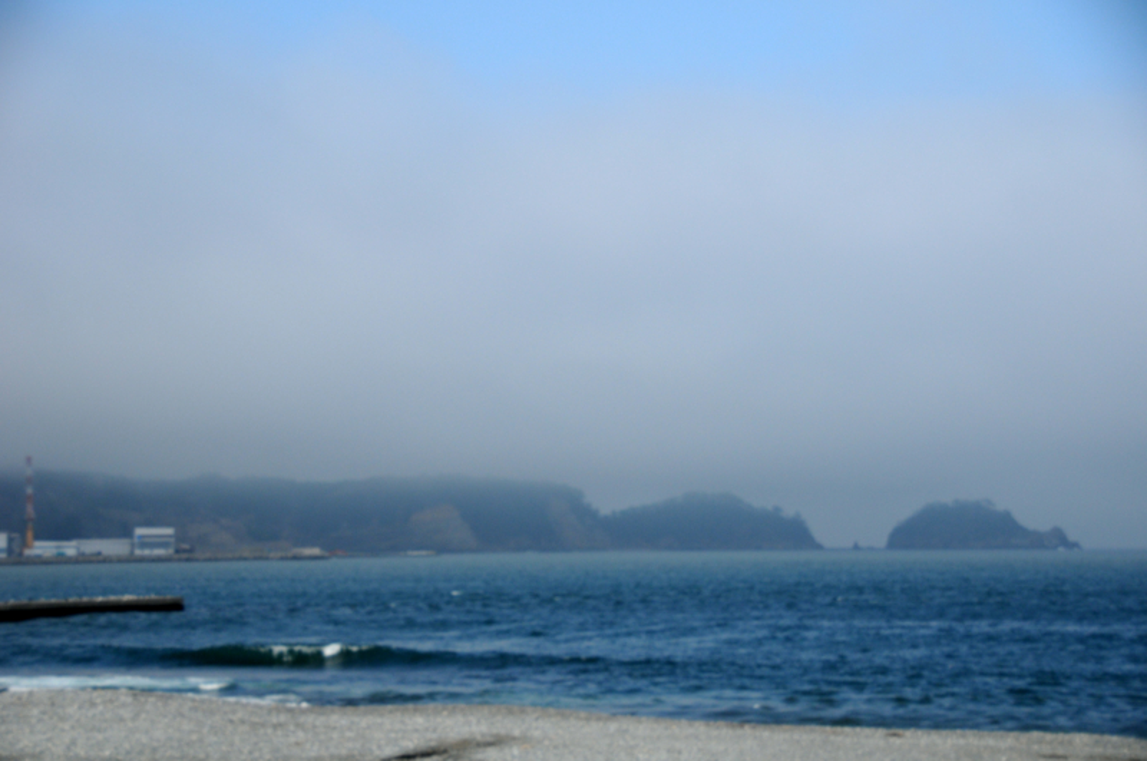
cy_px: 380
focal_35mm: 75
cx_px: 574
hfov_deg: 27.0
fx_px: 2386
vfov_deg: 18.1
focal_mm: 50
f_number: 4.8
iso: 400
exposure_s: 1/5000
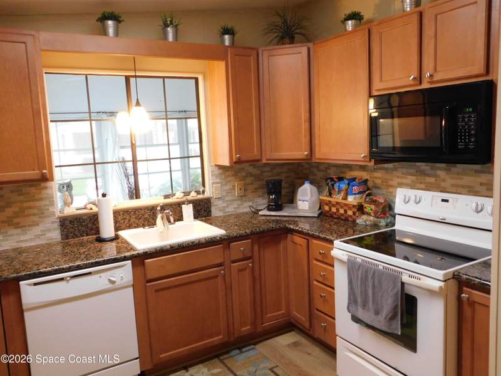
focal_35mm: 28
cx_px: 250
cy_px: 188
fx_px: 405
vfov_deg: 49.7
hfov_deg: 63.4
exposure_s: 1/25
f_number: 3.2
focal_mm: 4.9
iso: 400
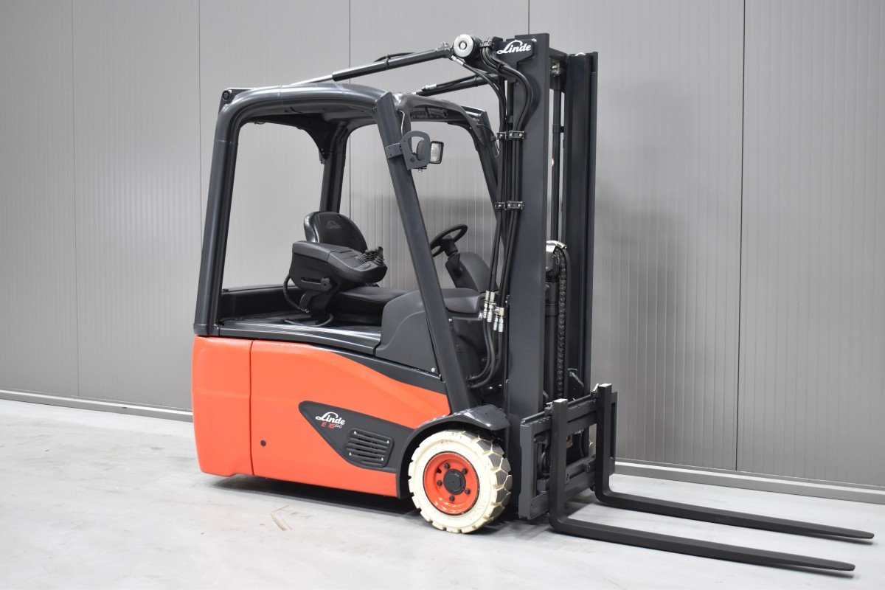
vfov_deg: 30.8
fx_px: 1069
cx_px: 442
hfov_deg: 45.0
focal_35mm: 44
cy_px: 295
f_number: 4.5
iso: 1600
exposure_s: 1/40
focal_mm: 29
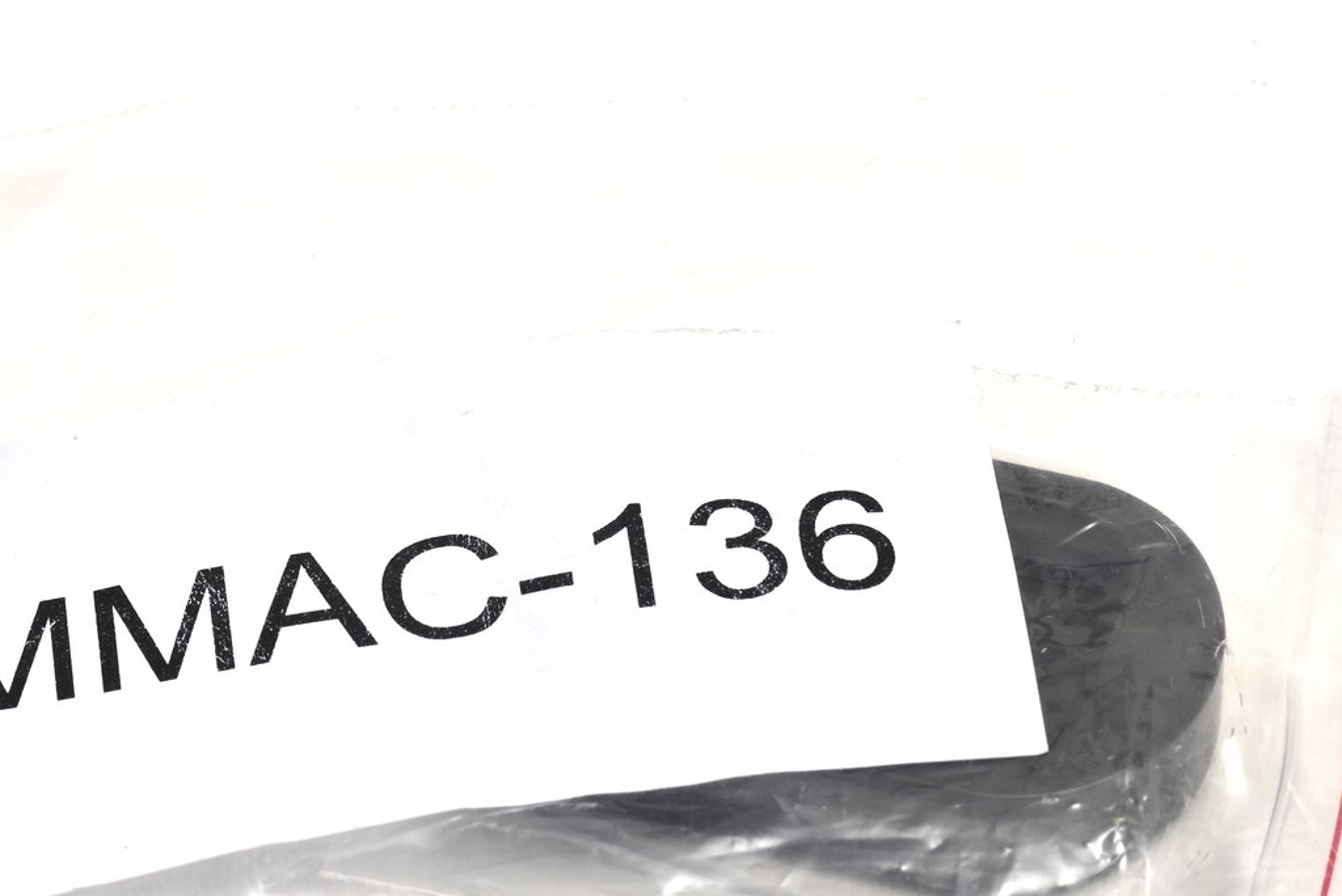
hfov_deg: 8.4
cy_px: 523
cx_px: 422
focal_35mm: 246
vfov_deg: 5.6
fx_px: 9175
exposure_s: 1/125
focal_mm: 105
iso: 200
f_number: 11
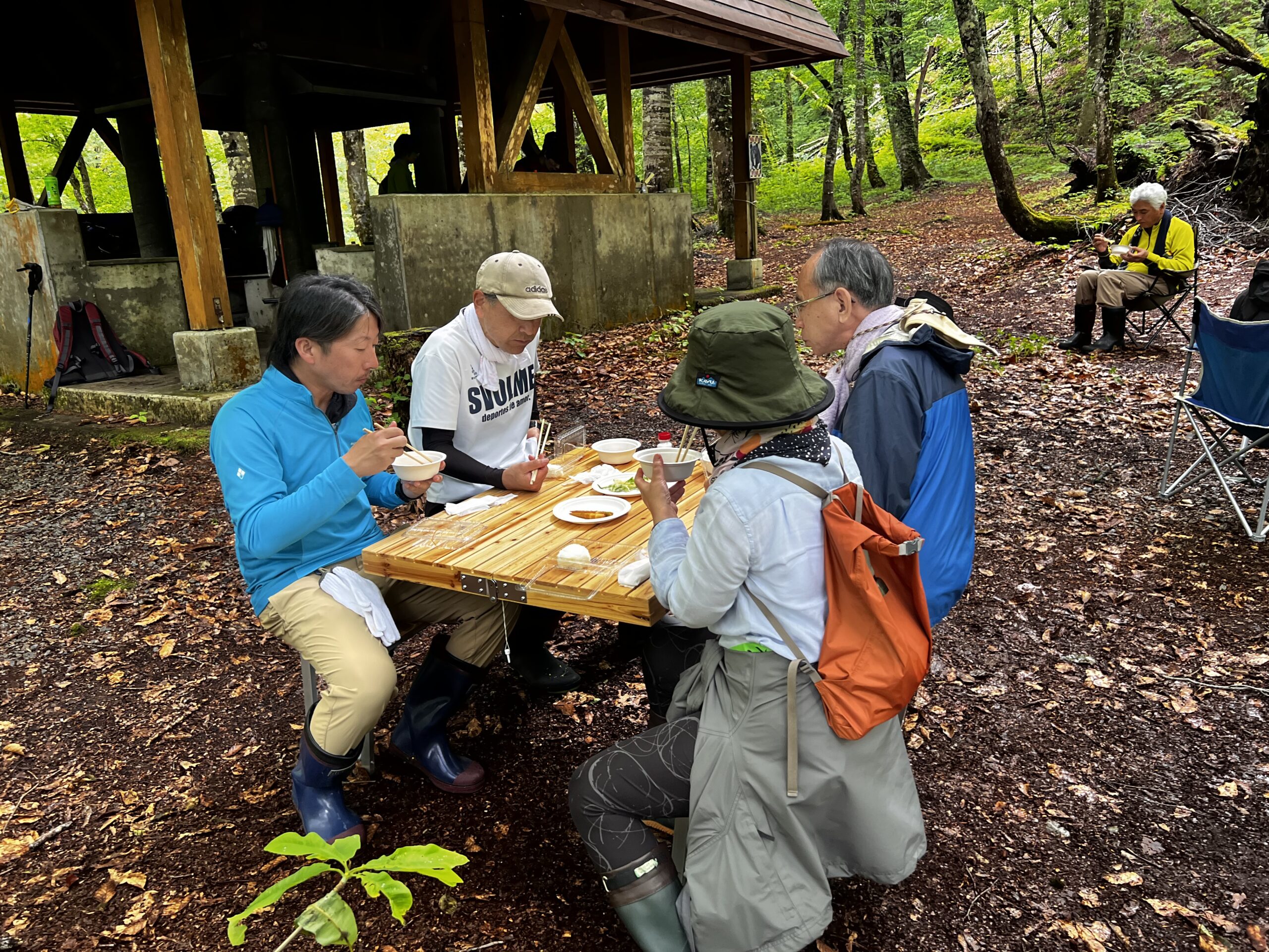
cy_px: 476
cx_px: 634
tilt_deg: -15.0
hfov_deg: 67.3
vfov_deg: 53.1
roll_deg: +2.4
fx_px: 953
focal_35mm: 26
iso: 125
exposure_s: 1/106
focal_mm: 5.7
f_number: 1.5
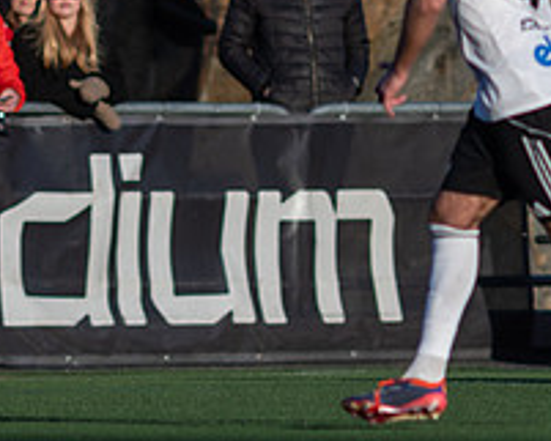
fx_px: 19856
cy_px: 138
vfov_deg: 1.3
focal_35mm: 1217
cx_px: -126
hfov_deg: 1.6
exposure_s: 1/1250
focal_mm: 300
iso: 100
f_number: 3.2
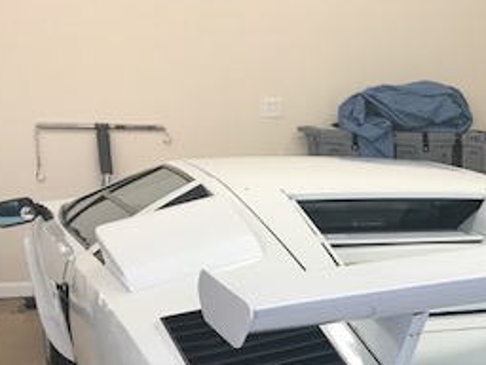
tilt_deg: -14.5
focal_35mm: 70
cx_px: 579
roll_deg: -4.0
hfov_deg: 25.1
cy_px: 338
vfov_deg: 20.5
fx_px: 983
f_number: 1.8
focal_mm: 3.99
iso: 32
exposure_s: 1/40
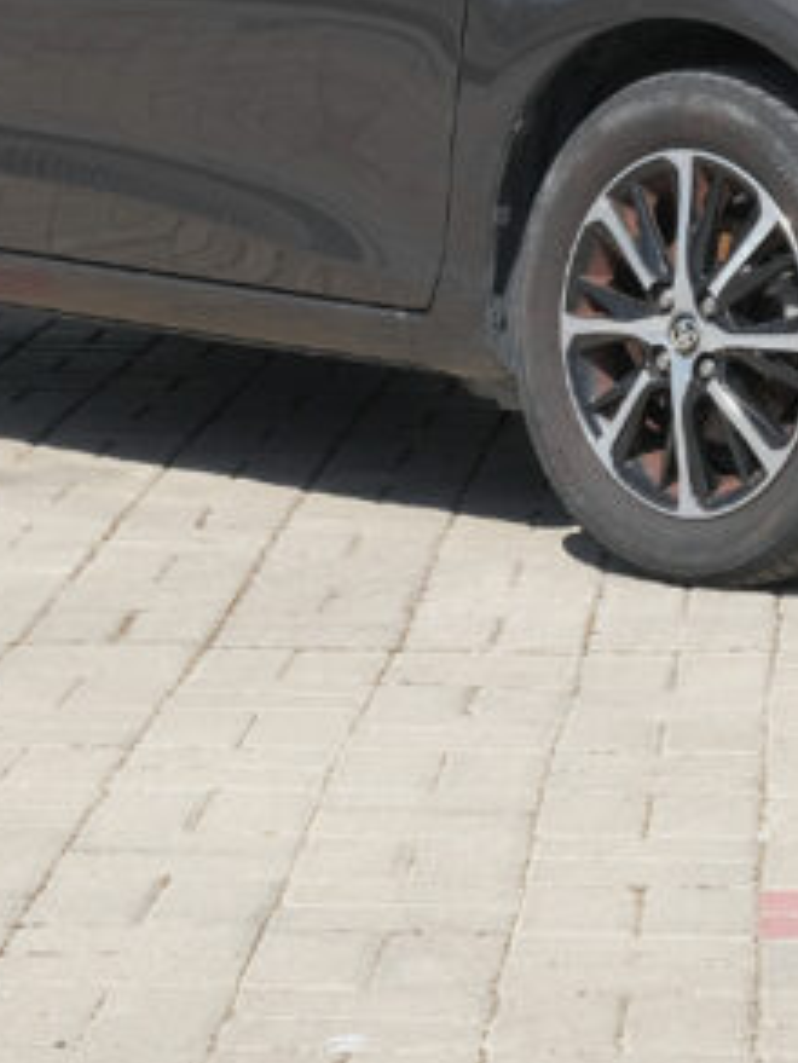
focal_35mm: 178
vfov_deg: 11.0
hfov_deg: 8.3
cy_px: -20
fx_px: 5467
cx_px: 642
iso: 160
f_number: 9
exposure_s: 1/180
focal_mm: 35.3
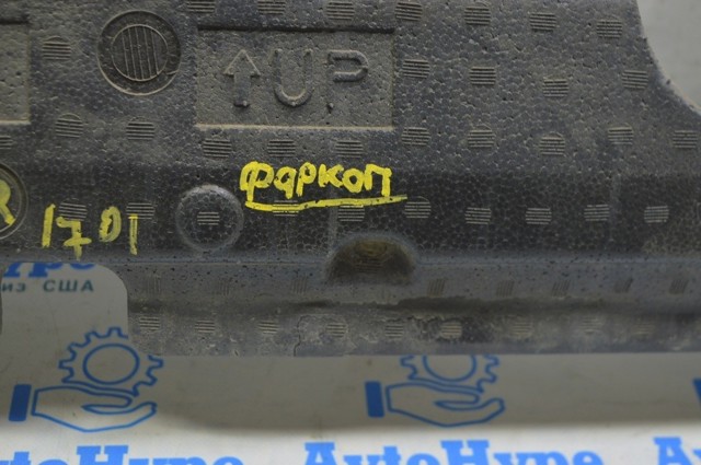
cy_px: 232
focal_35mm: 60
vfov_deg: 22.6
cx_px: 350
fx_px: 1167
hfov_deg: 33.4
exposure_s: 1/20
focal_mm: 40
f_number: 5.6
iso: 400
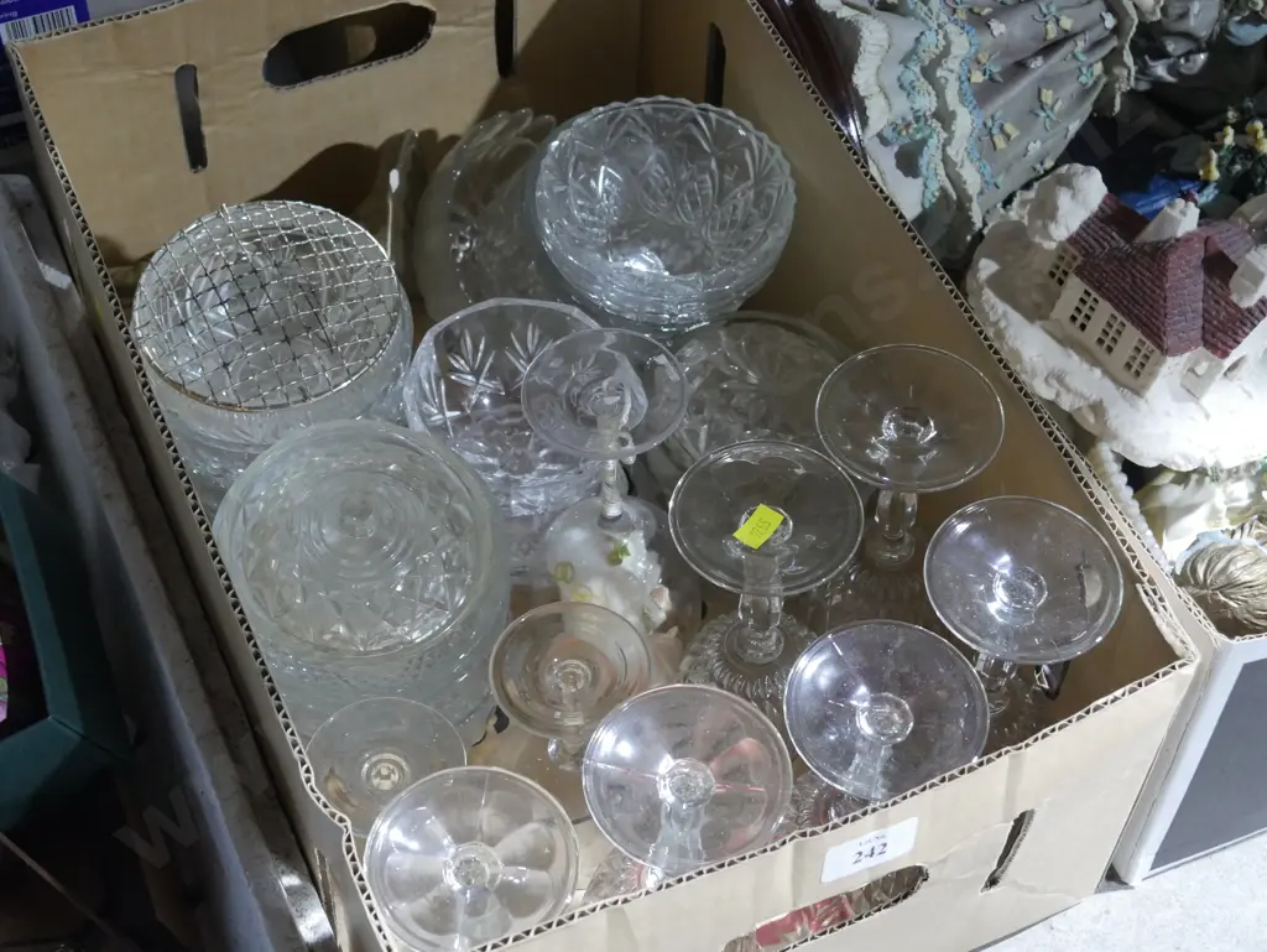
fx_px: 2344
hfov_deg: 30.3
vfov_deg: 22.9
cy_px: 476
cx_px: 634
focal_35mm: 64
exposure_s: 1/60
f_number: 5.4
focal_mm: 32
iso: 3200
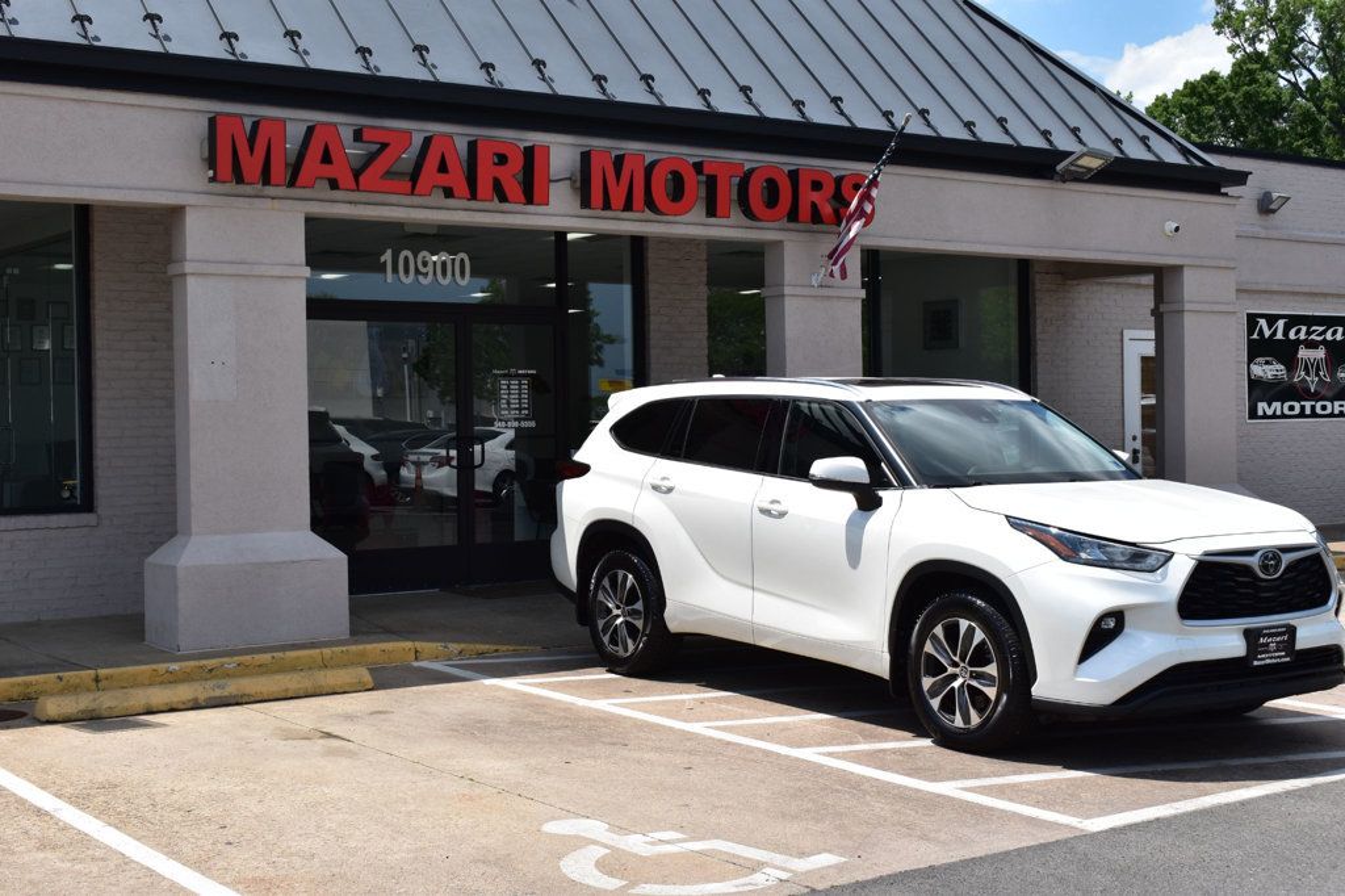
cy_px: 448
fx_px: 1905
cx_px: 672
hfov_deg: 38.9
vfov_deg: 26.5
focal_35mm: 51
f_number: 11
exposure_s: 1/500
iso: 280
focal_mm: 34
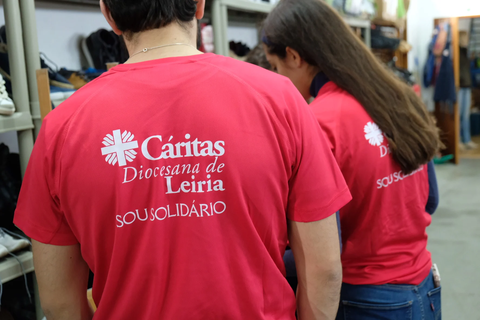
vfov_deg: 31.2
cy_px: 160
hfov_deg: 45.4
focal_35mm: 43
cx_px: 240
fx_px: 573
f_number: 3.2
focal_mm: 28.9
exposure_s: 1/90
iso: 3200
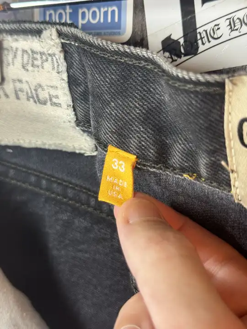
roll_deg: -0.9
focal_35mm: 48
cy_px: 164
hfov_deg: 30.3
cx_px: 124
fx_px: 457
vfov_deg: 39.7
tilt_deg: -8.8
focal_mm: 6.76
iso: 160
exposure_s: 1/50
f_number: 1.78
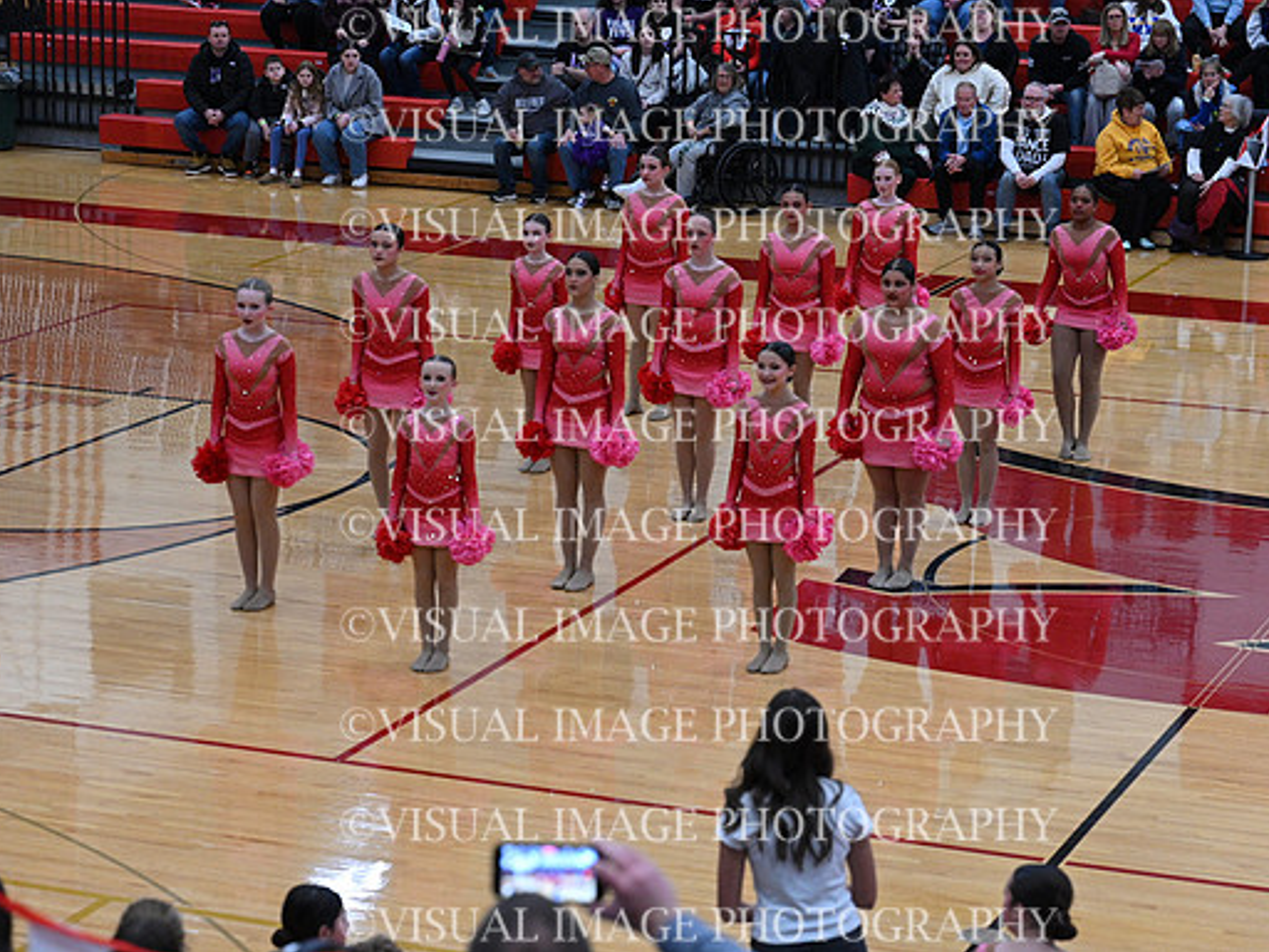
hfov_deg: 20.0
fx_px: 3593
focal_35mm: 98
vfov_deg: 15.1
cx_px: 699
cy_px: 475
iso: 4000
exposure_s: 1/400
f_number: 4
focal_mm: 90
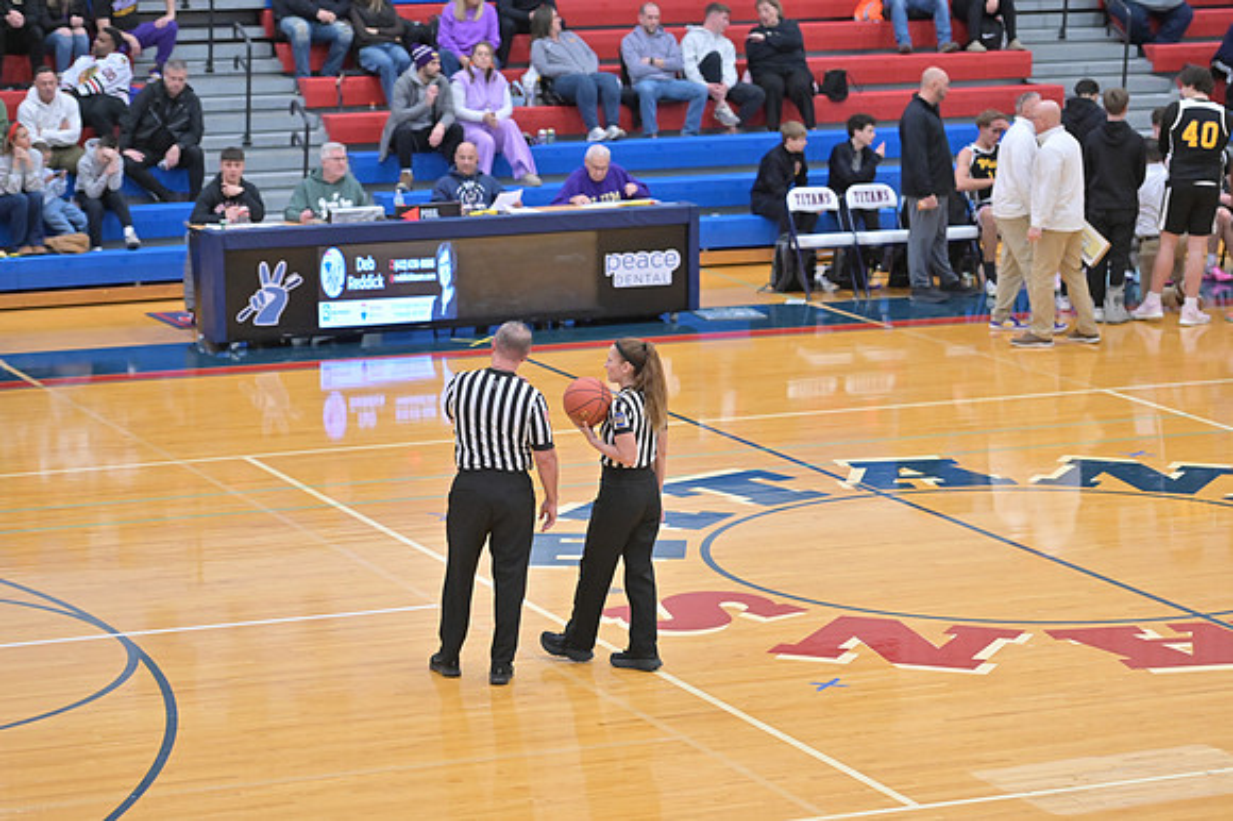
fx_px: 4107
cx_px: 616
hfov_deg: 17.1
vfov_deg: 11.4
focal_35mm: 120
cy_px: 410
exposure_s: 1/800
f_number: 4
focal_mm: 120
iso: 5600
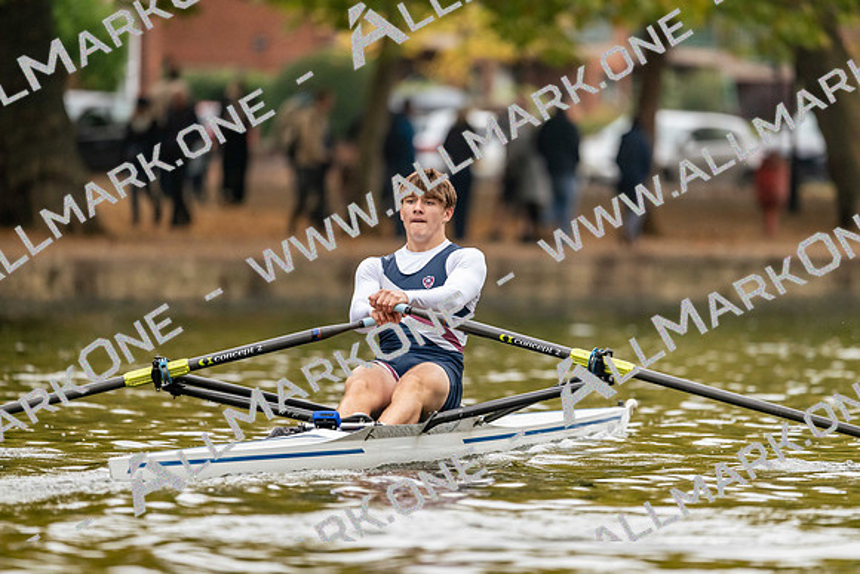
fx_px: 9557
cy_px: 287
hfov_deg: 5.2
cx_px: 430
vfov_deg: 3.4
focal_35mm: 400
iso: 2800
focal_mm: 400
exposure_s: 1/2500
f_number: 4.5
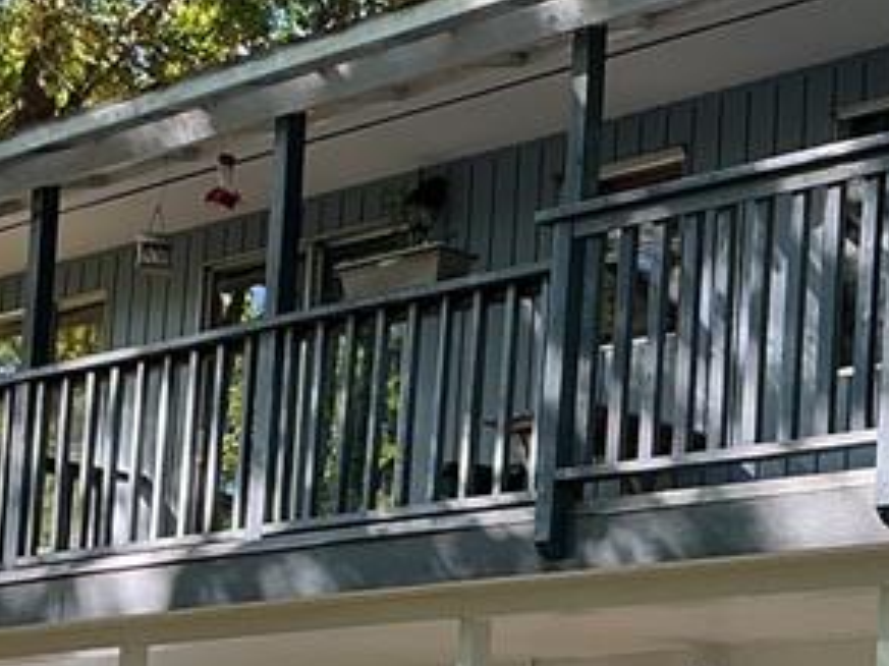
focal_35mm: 102
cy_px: 678
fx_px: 2618
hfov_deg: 18.8
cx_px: 877
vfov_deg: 14.3
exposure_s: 1/133
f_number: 1.8
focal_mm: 3
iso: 20
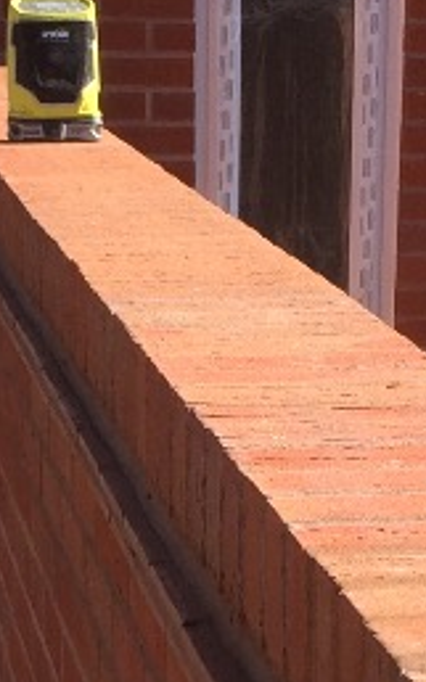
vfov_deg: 13.9
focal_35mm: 148
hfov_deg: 8.8
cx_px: 336
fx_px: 2752
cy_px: 738
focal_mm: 4.12
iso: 32
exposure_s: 1/1172
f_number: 2.2
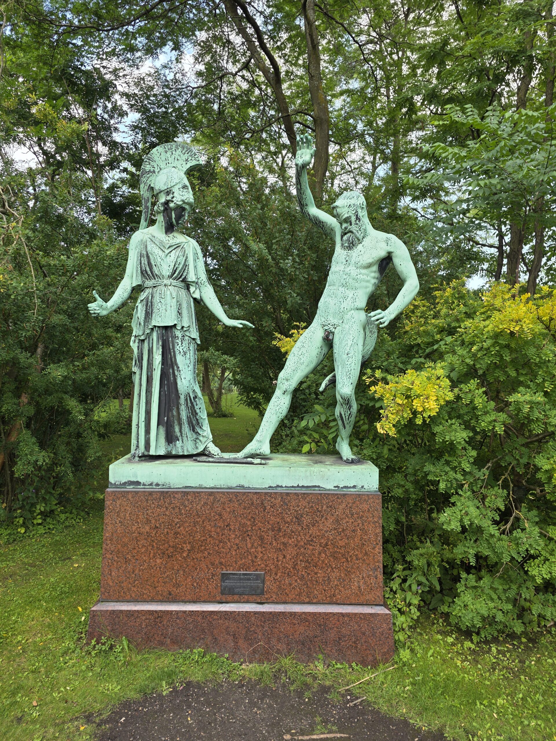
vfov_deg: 73.9
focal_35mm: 23
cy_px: 370
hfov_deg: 58.9
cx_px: 278
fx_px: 493
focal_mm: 6.3
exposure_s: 1/180
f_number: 1.7
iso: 32
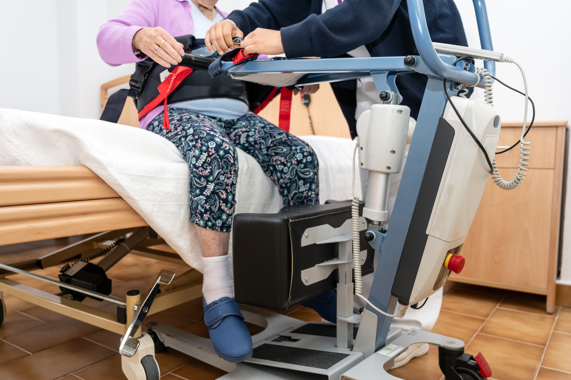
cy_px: 190
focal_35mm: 30
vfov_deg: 43.6
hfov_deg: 62.0
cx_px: 286
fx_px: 476
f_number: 4
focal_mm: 30
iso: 400
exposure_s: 1/200
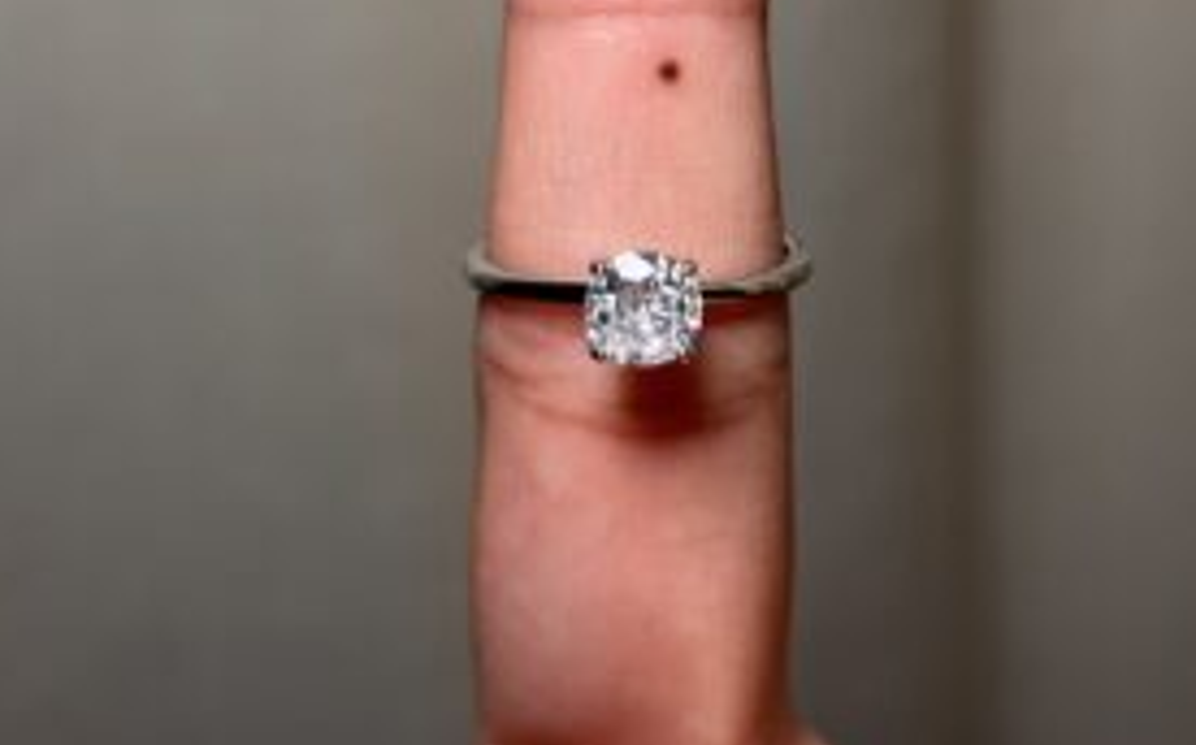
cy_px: -87
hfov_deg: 25.8
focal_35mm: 80
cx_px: 633
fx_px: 2605
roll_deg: +3.4
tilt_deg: -31.6
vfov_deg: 15.8
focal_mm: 5.96
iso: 50
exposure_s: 1/113
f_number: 1.6
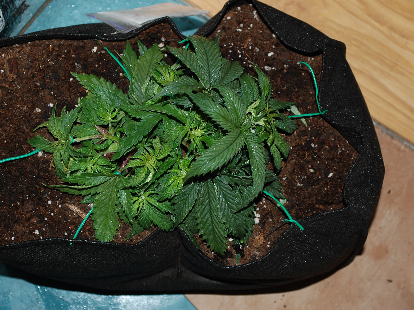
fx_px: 945
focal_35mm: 79
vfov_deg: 18.7
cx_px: 182
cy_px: 154
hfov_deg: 24.7
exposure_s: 1/125
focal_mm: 48
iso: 200
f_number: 5.6
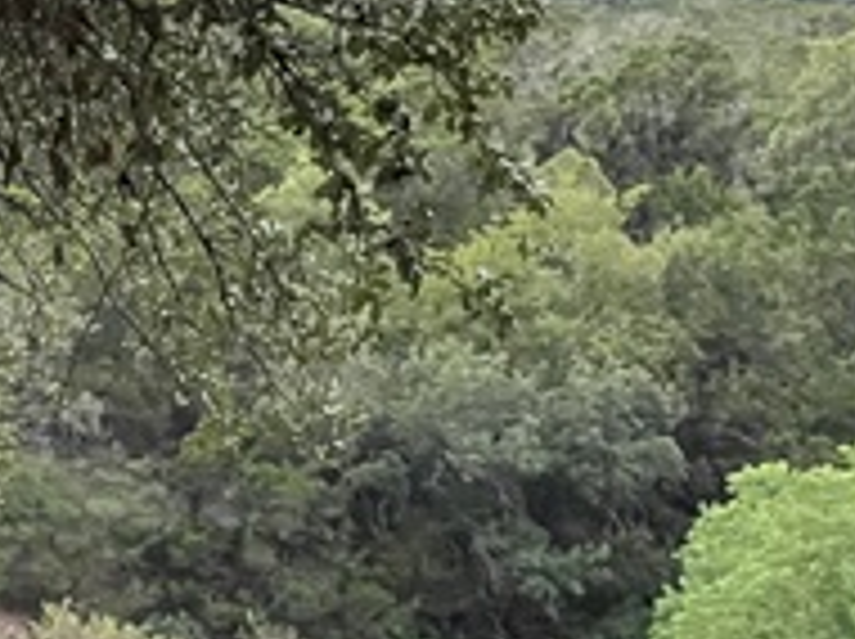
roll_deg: -0.4
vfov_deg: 5.7
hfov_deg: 7.6
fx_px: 6414
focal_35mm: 260
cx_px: 117
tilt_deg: +5.9
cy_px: -140
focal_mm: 9
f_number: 2.8
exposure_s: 1/60
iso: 500
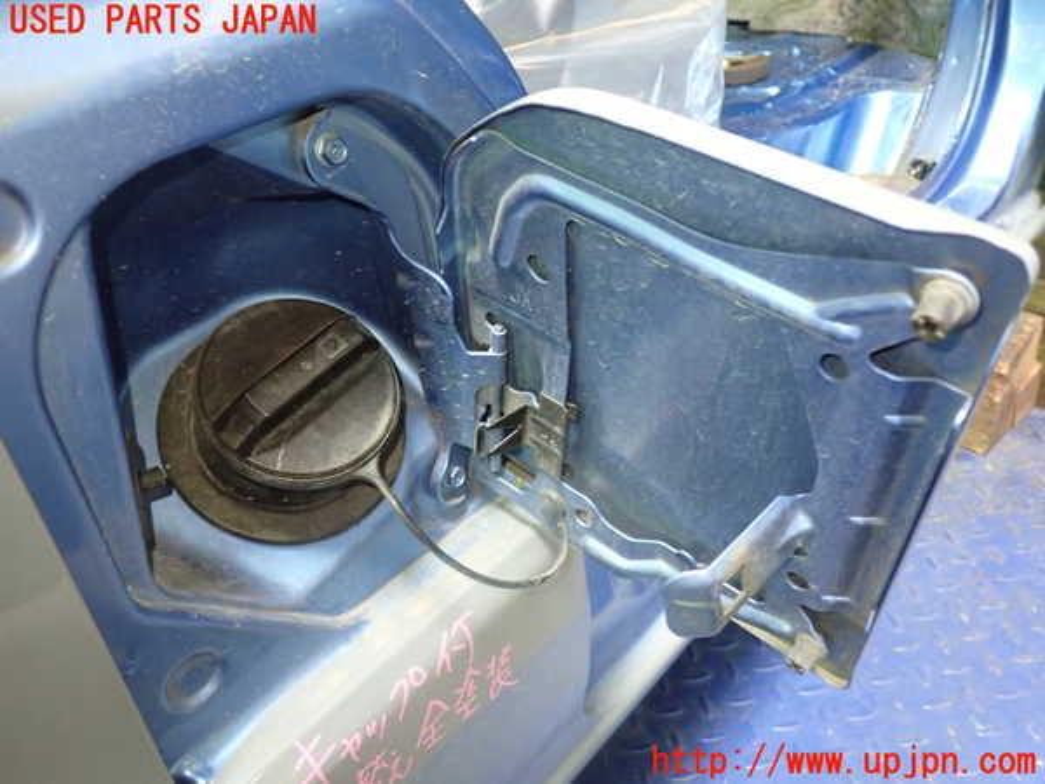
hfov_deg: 60.0
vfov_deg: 46.8
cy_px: 392
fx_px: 906
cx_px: 522
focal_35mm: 30
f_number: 2.3
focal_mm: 5.4
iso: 500
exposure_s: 1/30
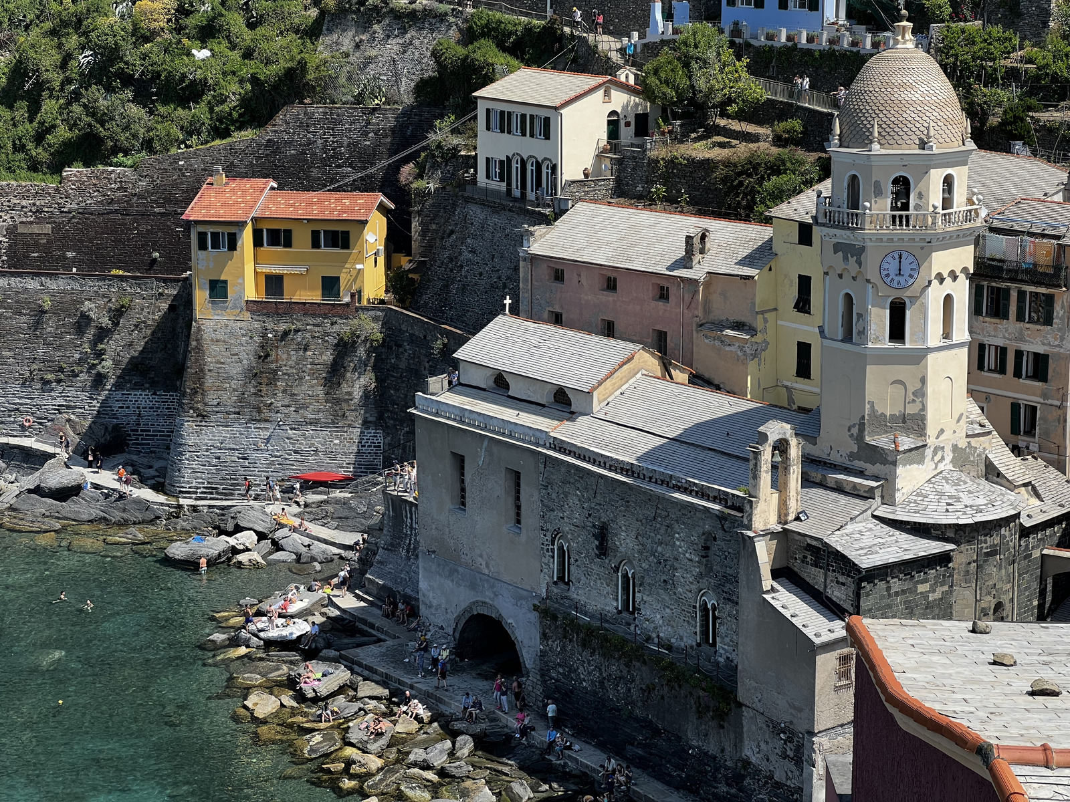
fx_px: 2380
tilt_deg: -11.8
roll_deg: -0.1
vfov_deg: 19.1
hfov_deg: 25.3
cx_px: 535
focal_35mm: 77
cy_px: 401
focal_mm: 9
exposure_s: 1/440
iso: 32
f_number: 2.8
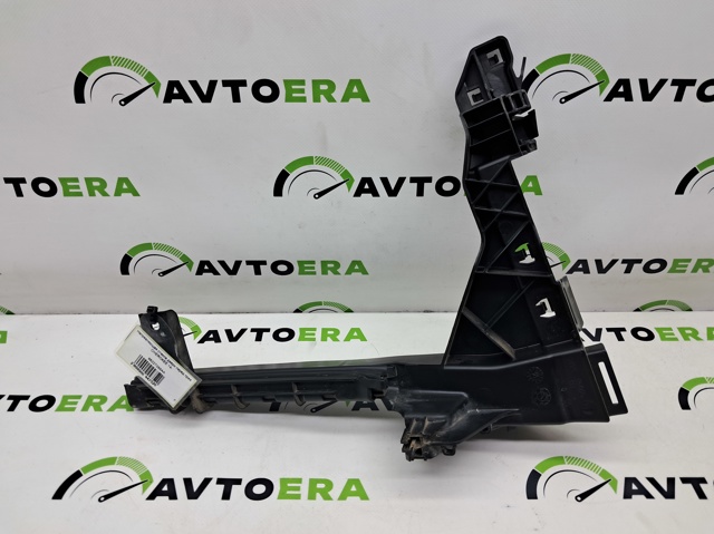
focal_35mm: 27
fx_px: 556
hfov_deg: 65.4
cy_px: 267
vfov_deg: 51.3
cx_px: 357
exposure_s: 1/100
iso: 50
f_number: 1.8
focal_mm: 4
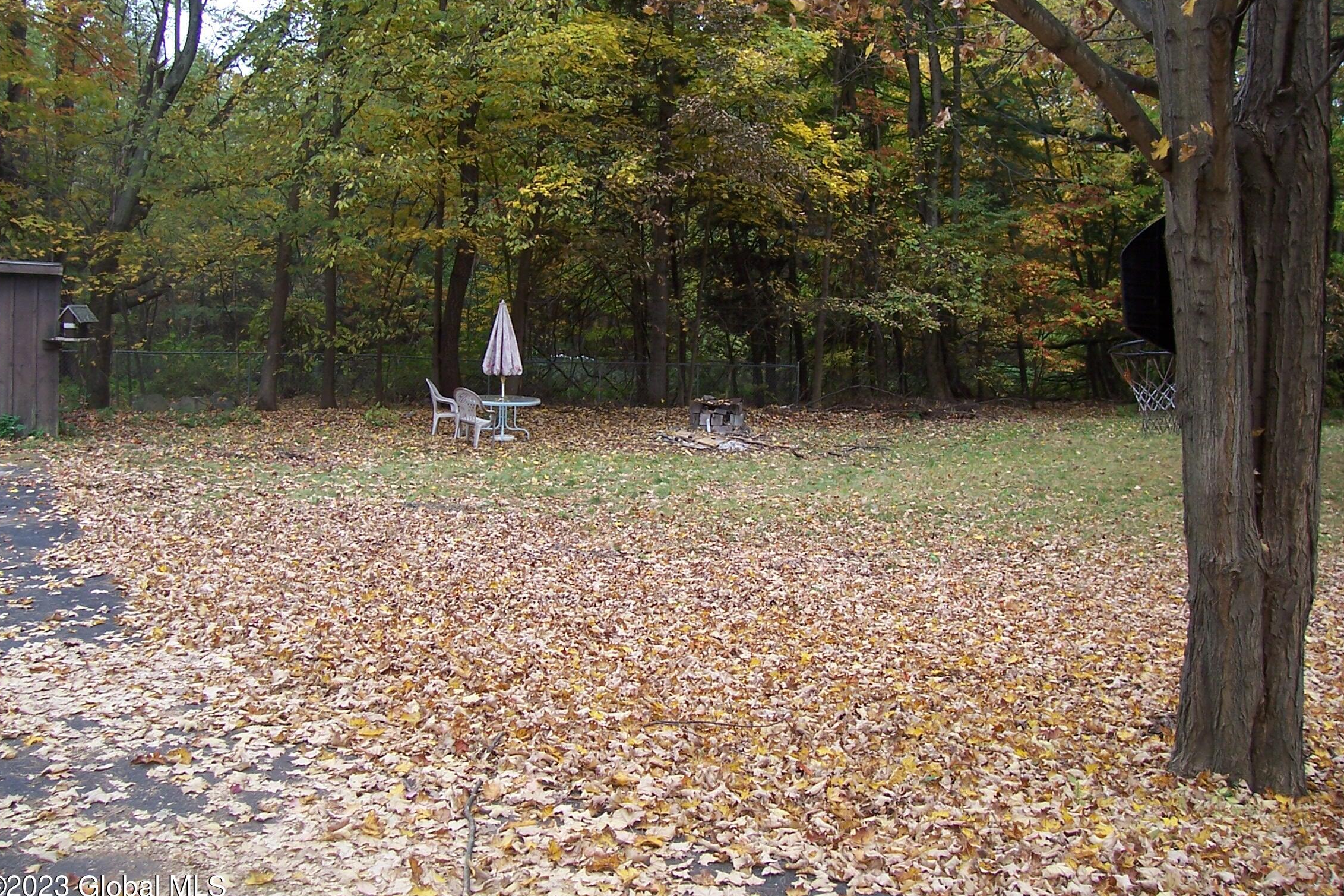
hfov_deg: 53.1
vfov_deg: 36.9
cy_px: 420
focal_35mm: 36
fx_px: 1344
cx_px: 666
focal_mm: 5.6
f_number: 2.7
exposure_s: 1/125
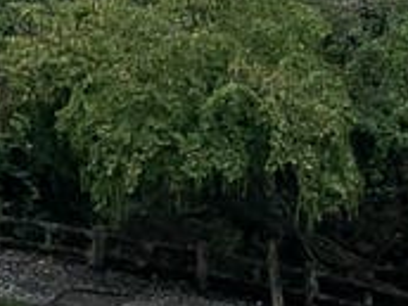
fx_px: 2133
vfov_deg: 7.0
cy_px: -742
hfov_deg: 10.9
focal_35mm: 181
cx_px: 74
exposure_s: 1/3937
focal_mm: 4.25
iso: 25
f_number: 1.8
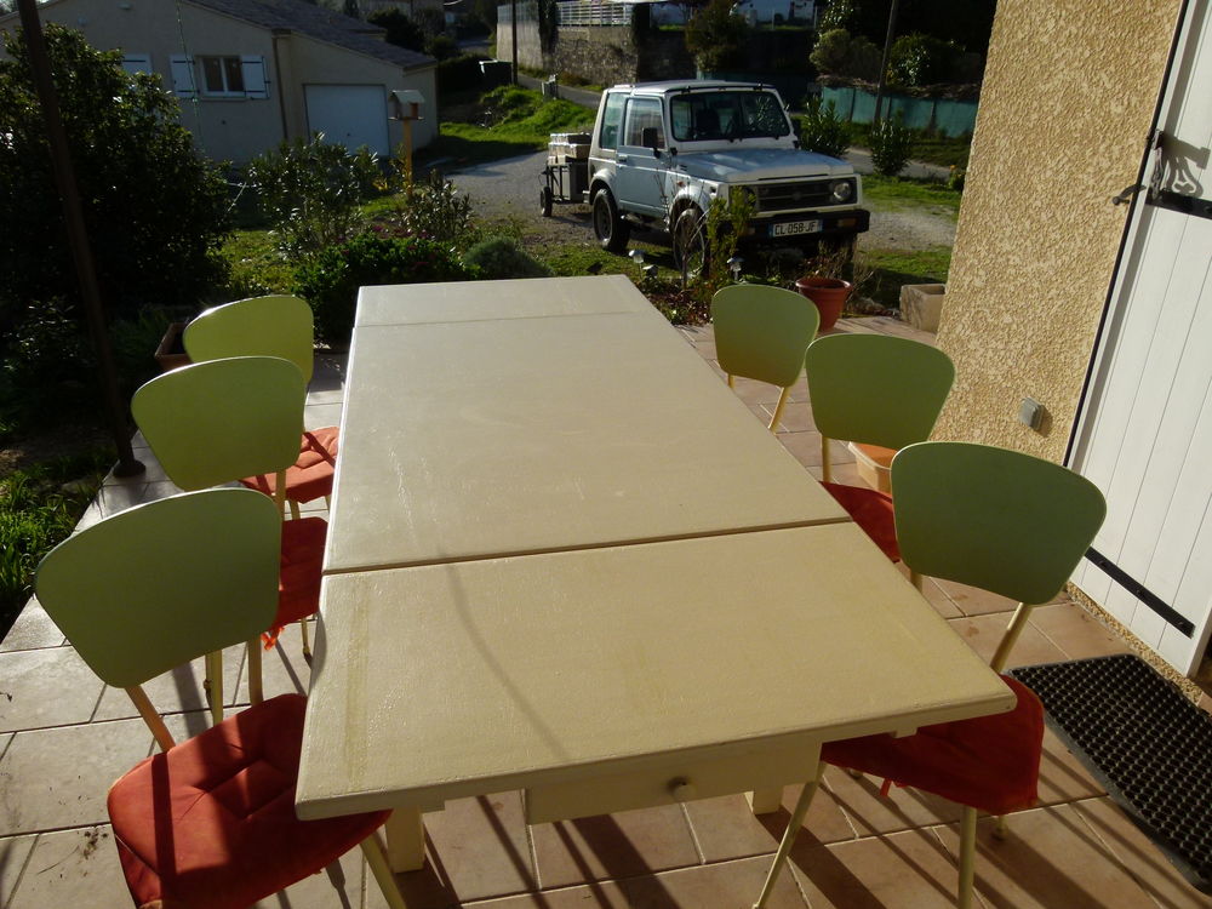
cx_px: 606
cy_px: 454
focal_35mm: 25
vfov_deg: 54.9
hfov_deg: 69.4
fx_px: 875
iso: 100
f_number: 4
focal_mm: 4.5
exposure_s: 1/1300
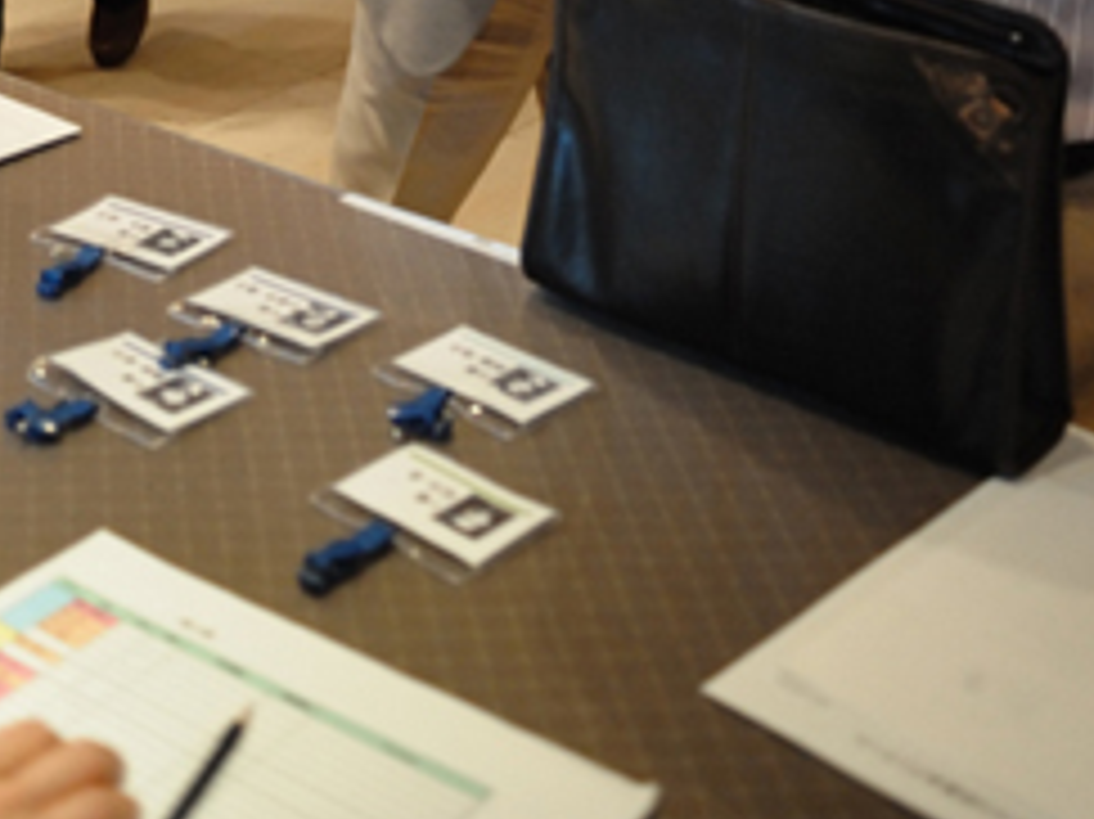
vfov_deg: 17.3
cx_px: 554
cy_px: -608
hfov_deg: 27.4
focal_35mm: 71
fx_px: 2243
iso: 3200
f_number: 2.8
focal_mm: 28
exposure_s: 1/125
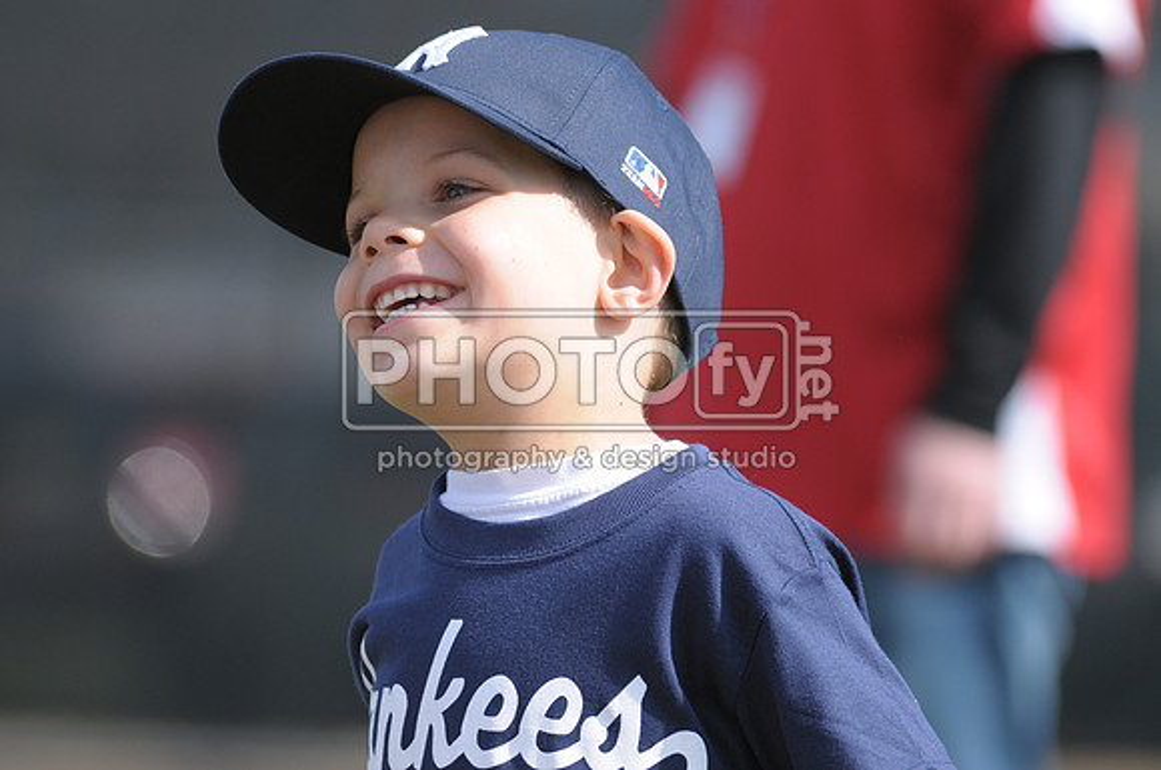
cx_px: 580
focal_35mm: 300
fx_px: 9661
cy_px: 385
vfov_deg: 4.6
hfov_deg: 6.9
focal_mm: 200
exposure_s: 1/1600
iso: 400
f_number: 4
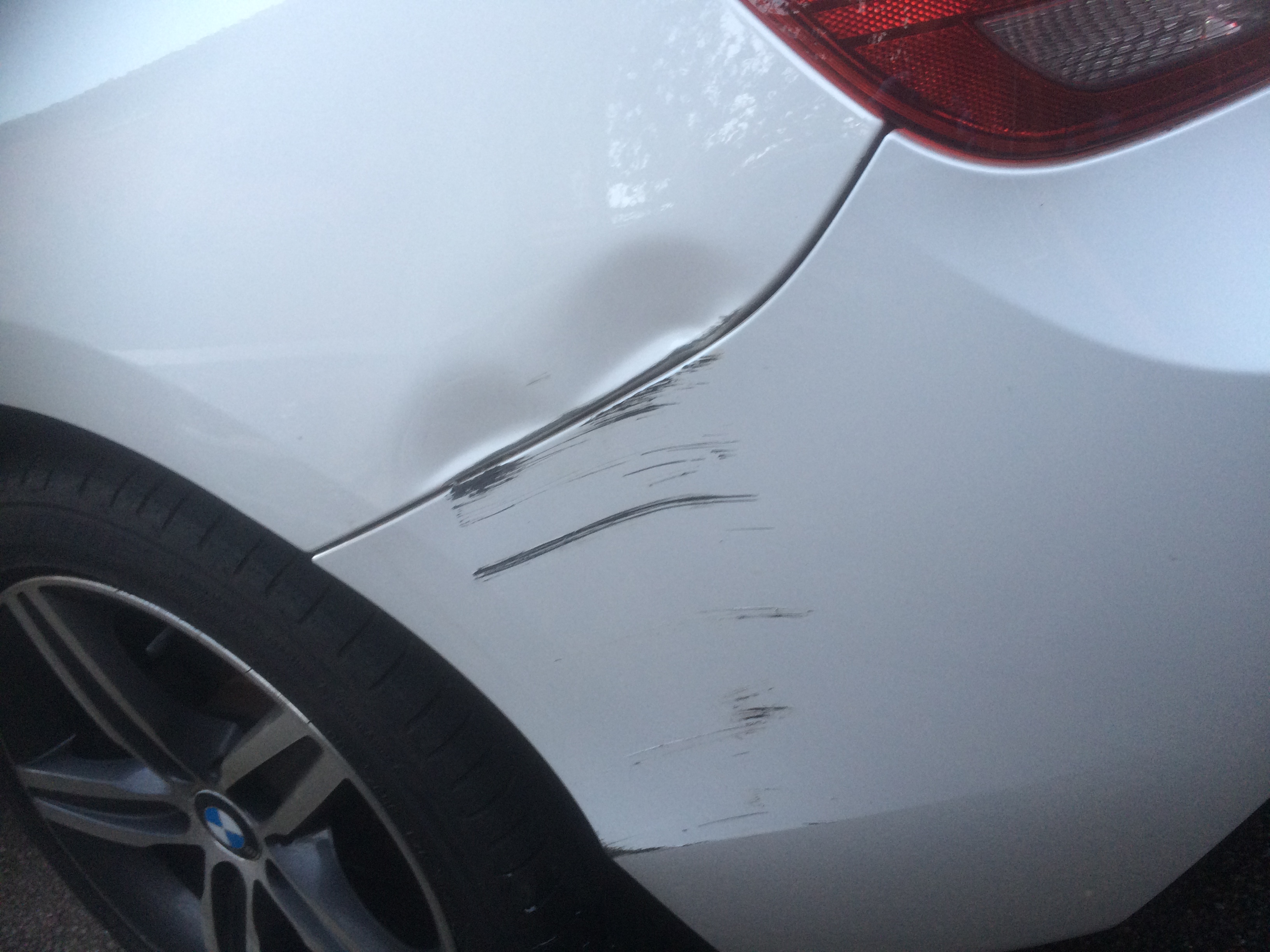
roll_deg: +11.1
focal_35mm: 29
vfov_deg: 48.2
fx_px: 1064
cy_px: 476
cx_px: 635
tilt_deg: -29.2
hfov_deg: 61.7
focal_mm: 4.15
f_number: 2.2
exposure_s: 1/33
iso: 100
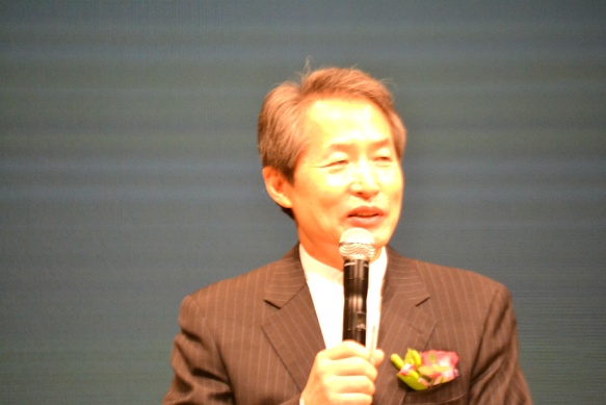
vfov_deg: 5.9
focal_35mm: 232
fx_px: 3914
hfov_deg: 8.9
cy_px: 202
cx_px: 303
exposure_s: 1/200
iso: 3200
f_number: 5.3
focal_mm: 155
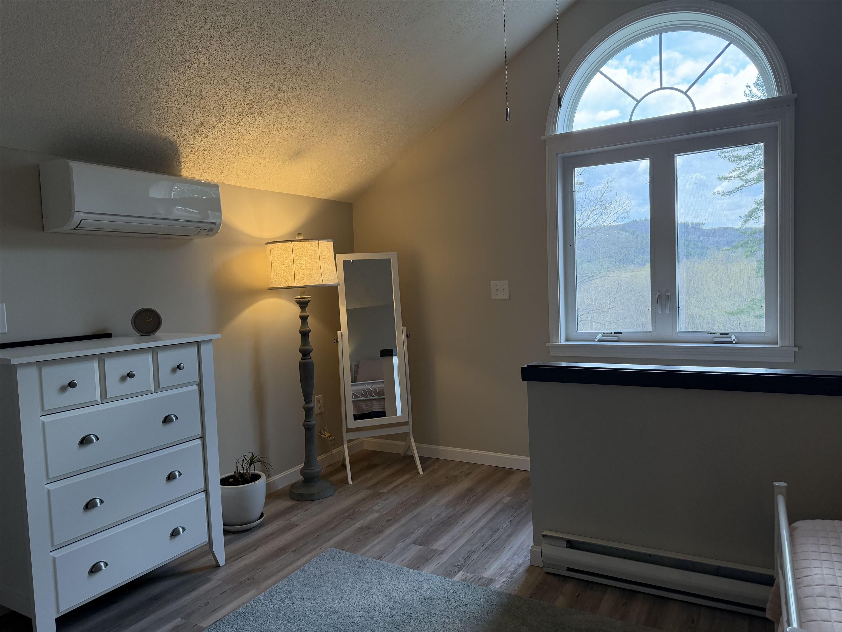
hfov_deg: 71.6
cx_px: 421
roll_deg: +2.1
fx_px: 584
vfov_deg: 56.8
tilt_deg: -4.3
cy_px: 316
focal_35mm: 24
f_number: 1.78
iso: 200
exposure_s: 1/228
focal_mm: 6.76
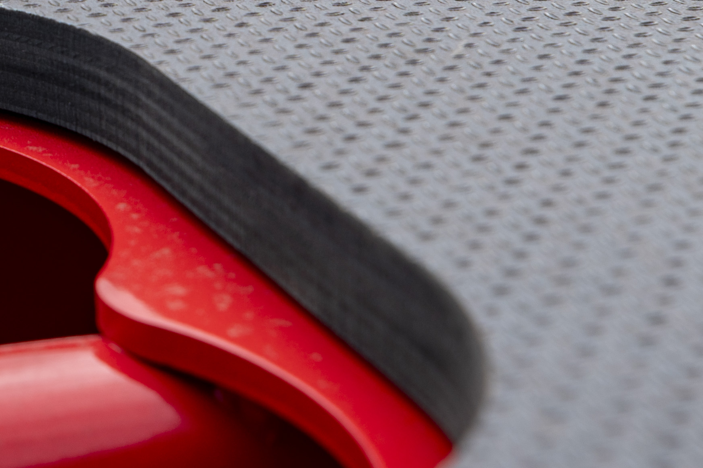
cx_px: -186
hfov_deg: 16.1
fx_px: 2361
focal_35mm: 121
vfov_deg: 11.0
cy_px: -150
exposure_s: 1/400
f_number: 7.1
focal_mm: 35
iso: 100
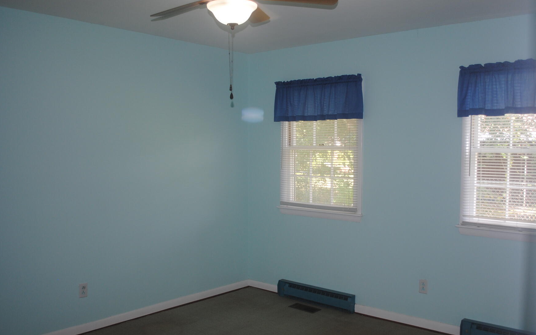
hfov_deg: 56.7
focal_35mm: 34
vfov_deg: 37.2
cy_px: 182
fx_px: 497
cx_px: 285
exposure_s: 1/60
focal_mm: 20
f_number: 3.8
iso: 200
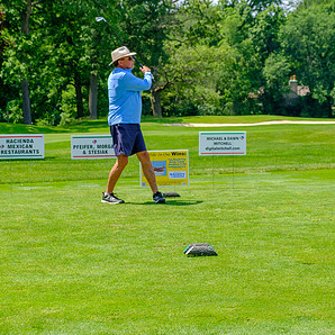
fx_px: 942
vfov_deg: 20.1
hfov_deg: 20.2
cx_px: 168
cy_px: 109
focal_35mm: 86
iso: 200
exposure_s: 1/500
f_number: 5
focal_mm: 44.4
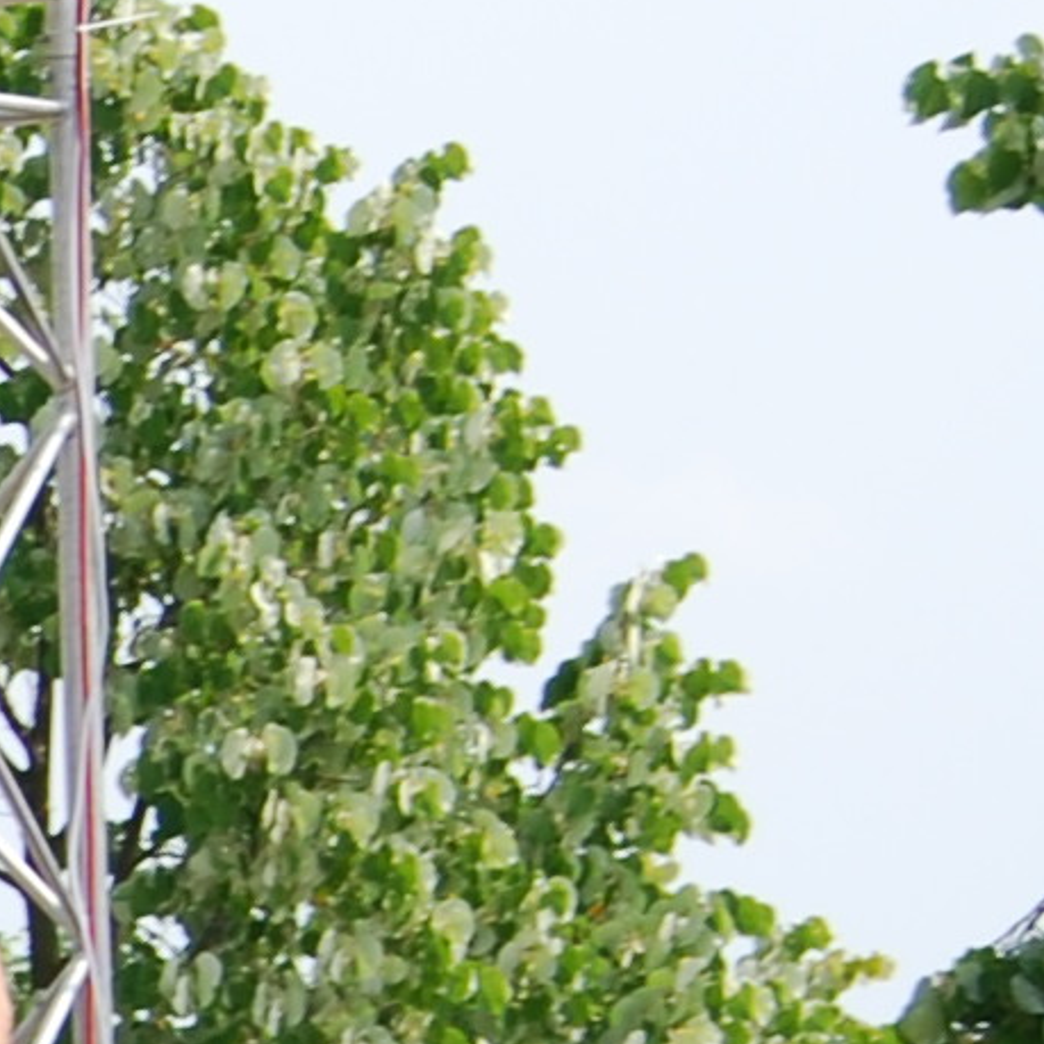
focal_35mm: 592
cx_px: -2666
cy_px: 1513
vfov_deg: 3.0
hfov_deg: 2.9
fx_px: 20186
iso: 100
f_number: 7.1
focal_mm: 55
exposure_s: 1/200
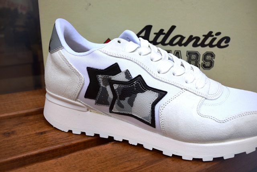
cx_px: 128
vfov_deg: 38.4
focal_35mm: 34
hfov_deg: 55.1
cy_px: 86
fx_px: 247
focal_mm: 23
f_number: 6.3
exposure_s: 1/250
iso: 200
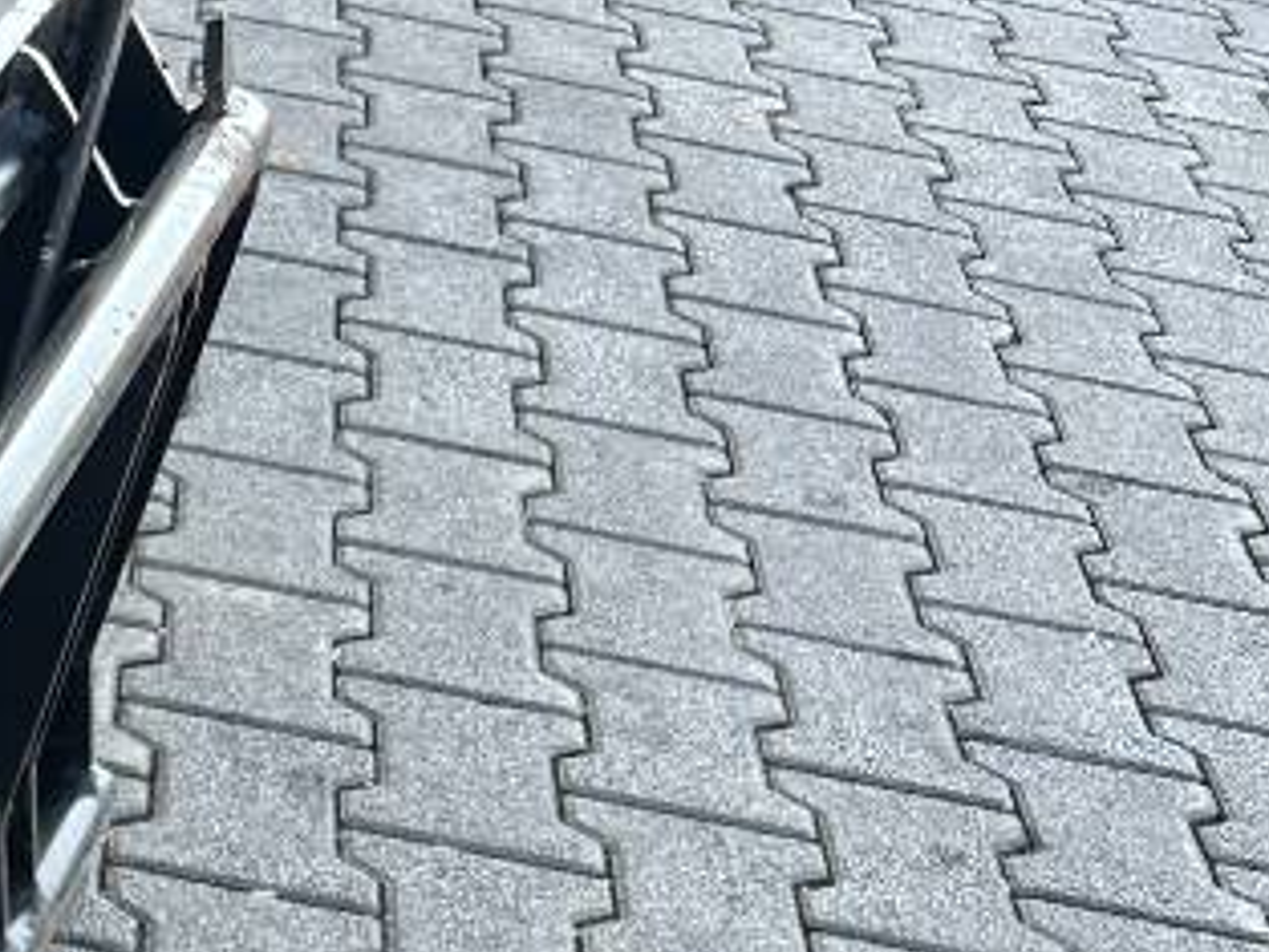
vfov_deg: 16.5
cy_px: 1211
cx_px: -503
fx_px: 3117
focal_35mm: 85
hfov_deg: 20.5
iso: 50
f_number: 1.5
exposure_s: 1/387
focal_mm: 5.7
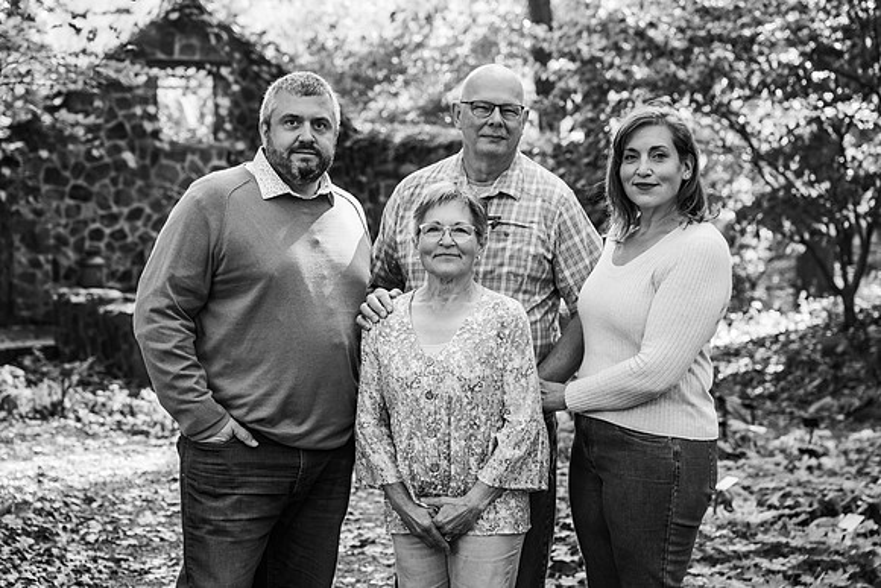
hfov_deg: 29.3
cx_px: 440
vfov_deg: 19.8
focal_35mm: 69
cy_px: 294
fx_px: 1688
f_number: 4.5
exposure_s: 1/250
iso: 500
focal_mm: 65
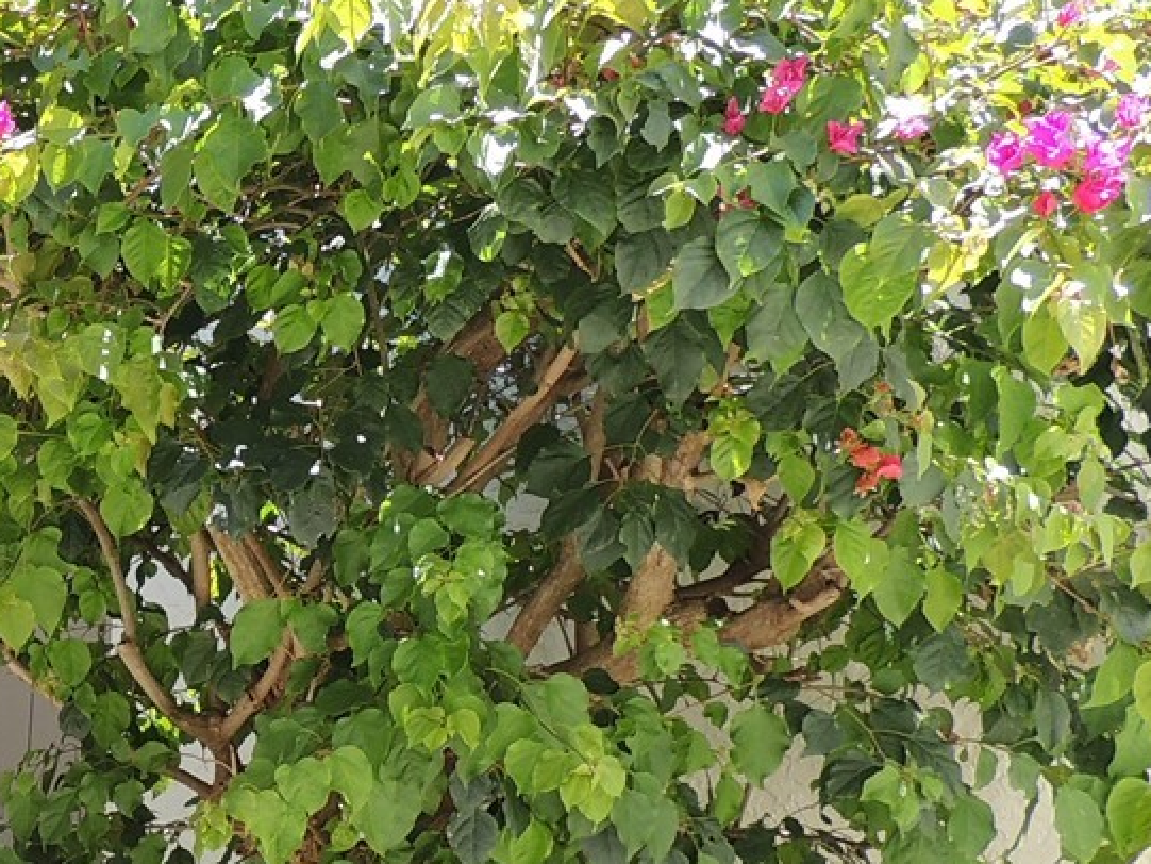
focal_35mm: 71
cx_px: -49
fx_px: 2361
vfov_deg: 20.6
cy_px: 596
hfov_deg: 25.8
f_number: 3
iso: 100
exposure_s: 1/200
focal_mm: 4.3
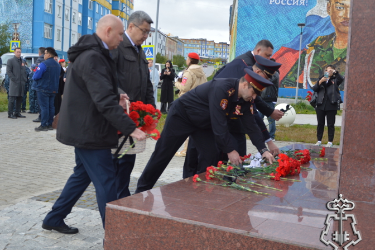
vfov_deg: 28.6
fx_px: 489
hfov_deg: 41.9
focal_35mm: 47
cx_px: 166
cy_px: 120
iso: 100
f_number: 4
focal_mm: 28
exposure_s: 1/250
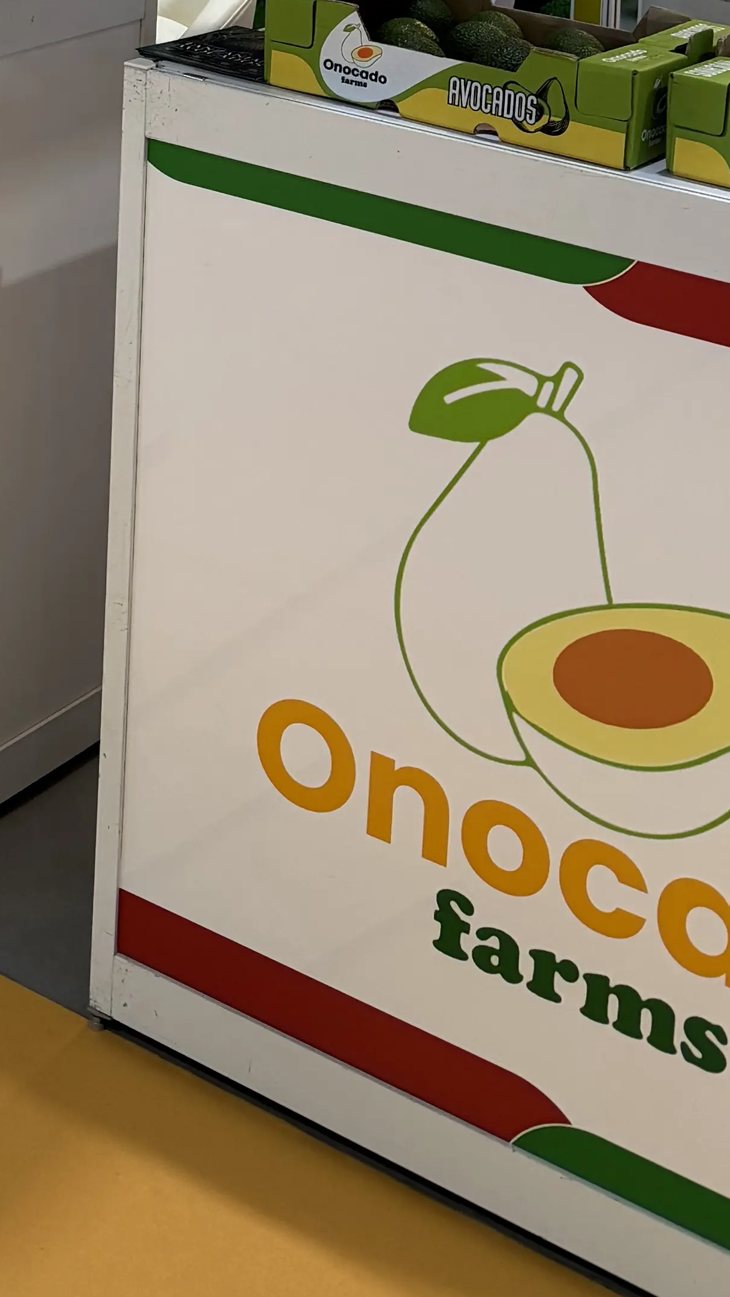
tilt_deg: -5.1
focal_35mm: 69
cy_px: -324
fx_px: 2374
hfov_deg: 16.7
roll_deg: -2.0
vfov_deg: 26.6
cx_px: -153
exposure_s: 1/100
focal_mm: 6.76
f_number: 1.78
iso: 160
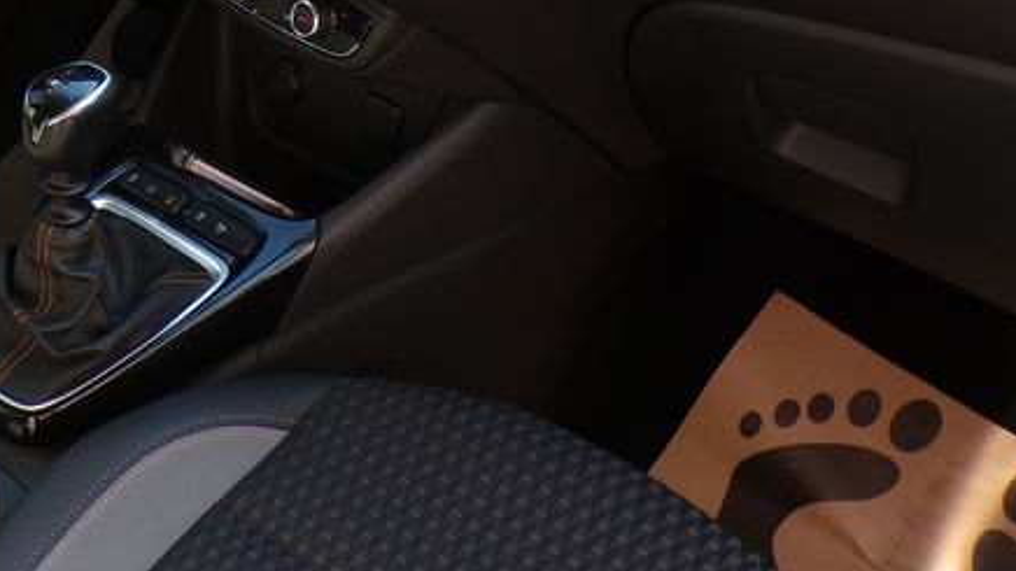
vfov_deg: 19.7
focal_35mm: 60
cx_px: 98
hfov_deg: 33.1
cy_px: 68
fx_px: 1616
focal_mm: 4.3
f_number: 3
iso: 100
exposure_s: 1/56
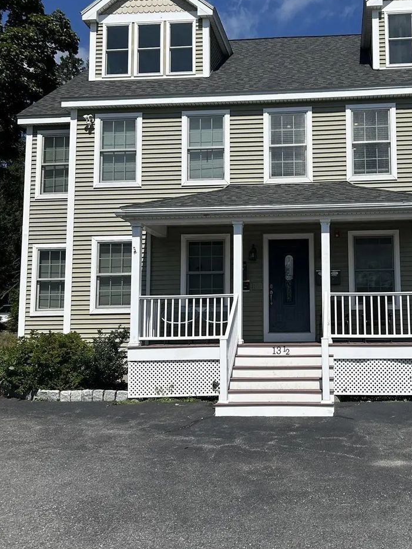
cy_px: 252
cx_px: 296
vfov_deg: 48.9
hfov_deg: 37.0
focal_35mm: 38
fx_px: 603
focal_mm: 5.7
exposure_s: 1/7463
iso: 50
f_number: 1.5
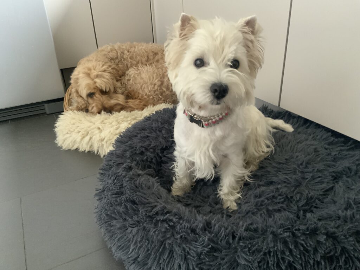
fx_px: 302
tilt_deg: -26.2
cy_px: 135
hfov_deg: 61.7
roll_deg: +3.6
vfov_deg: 48.2
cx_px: 180
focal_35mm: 29
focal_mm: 3
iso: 320
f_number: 1.8
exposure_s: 1/40
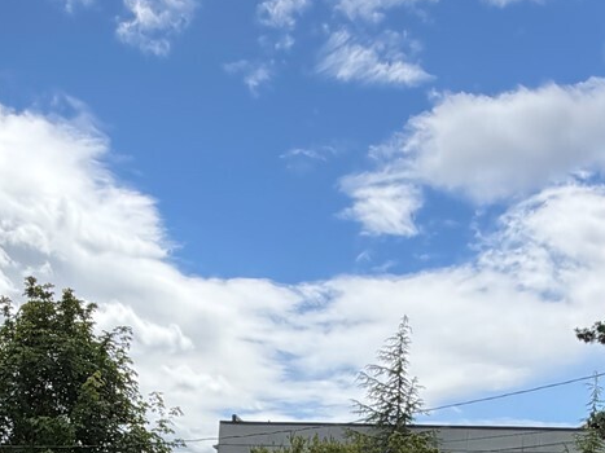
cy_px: 603
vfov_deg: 25.6
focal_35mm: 48
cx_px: 202
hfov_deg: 39.2
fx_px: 839
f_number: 2.2
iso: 20
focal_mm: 2.22
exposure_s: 1/809
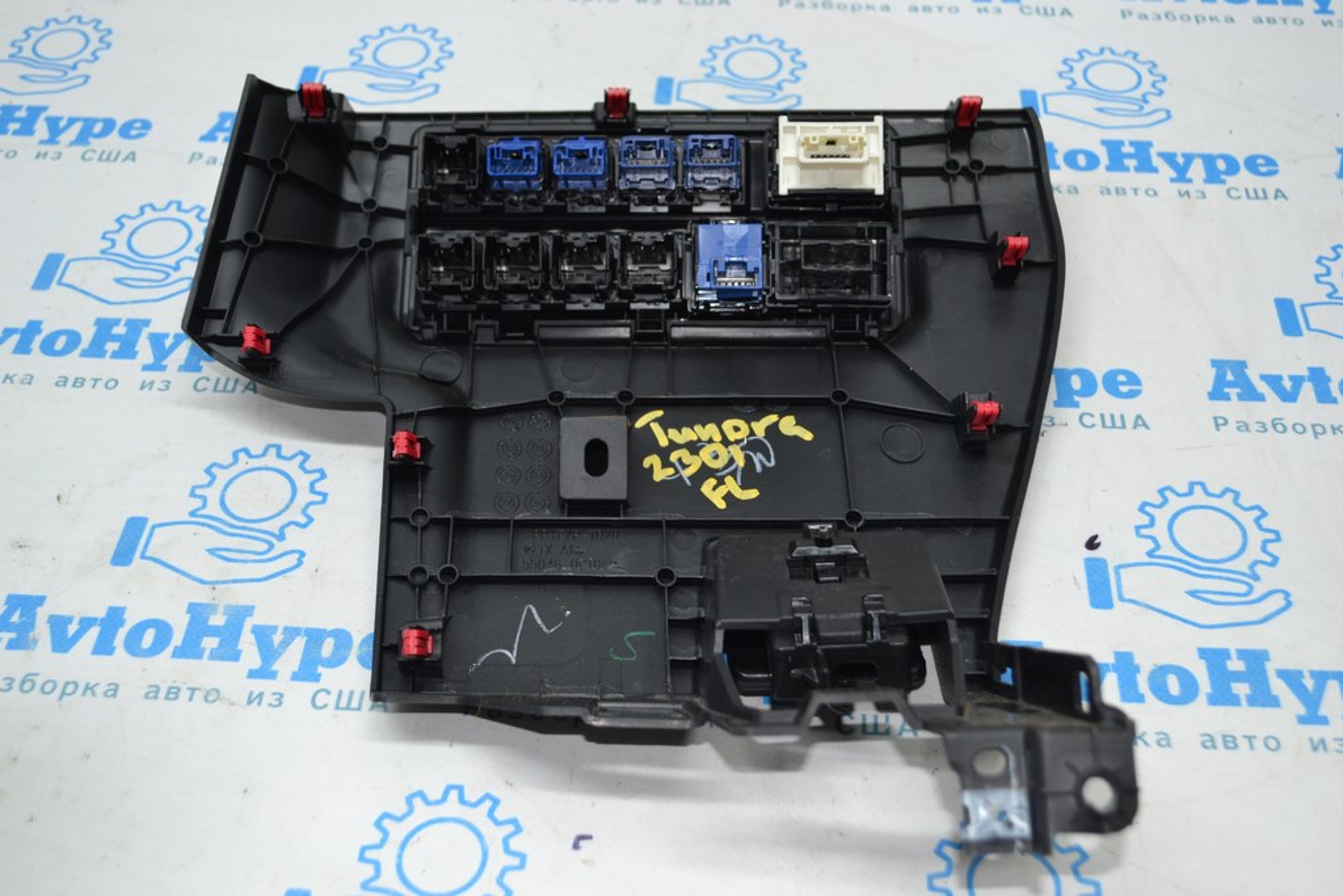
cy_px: 448
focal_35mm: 44
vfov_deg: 30.9
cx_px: 672
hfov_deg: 45.0
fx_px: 1623
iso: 400
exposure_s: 1/100
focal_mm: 29
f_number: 4.5
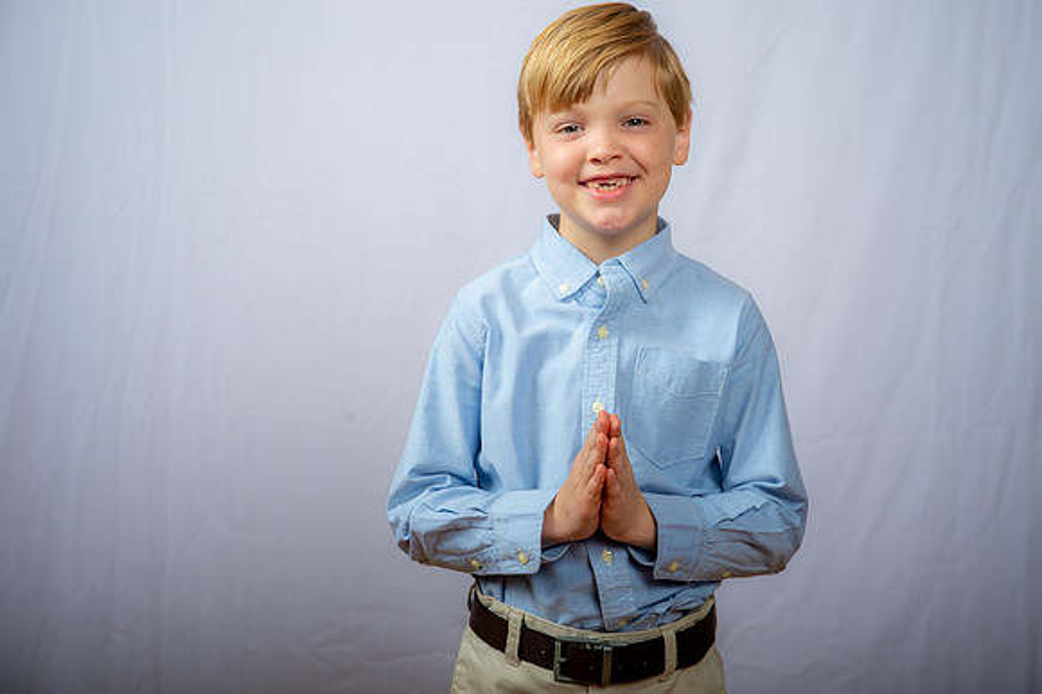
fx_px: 1909
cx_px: 521
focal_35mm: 66
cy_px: 347
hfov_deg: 30.5
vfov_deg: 20.6
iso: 250
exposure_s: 1/200
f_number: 6.3
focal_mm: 66
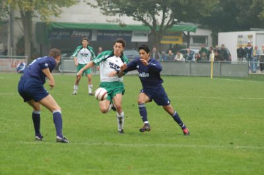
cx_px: 132
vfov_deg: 4.6
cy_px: 88
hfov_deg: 6.9
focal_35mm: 300
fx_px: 2196
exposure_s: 1/320
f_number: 4.5
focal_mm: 200
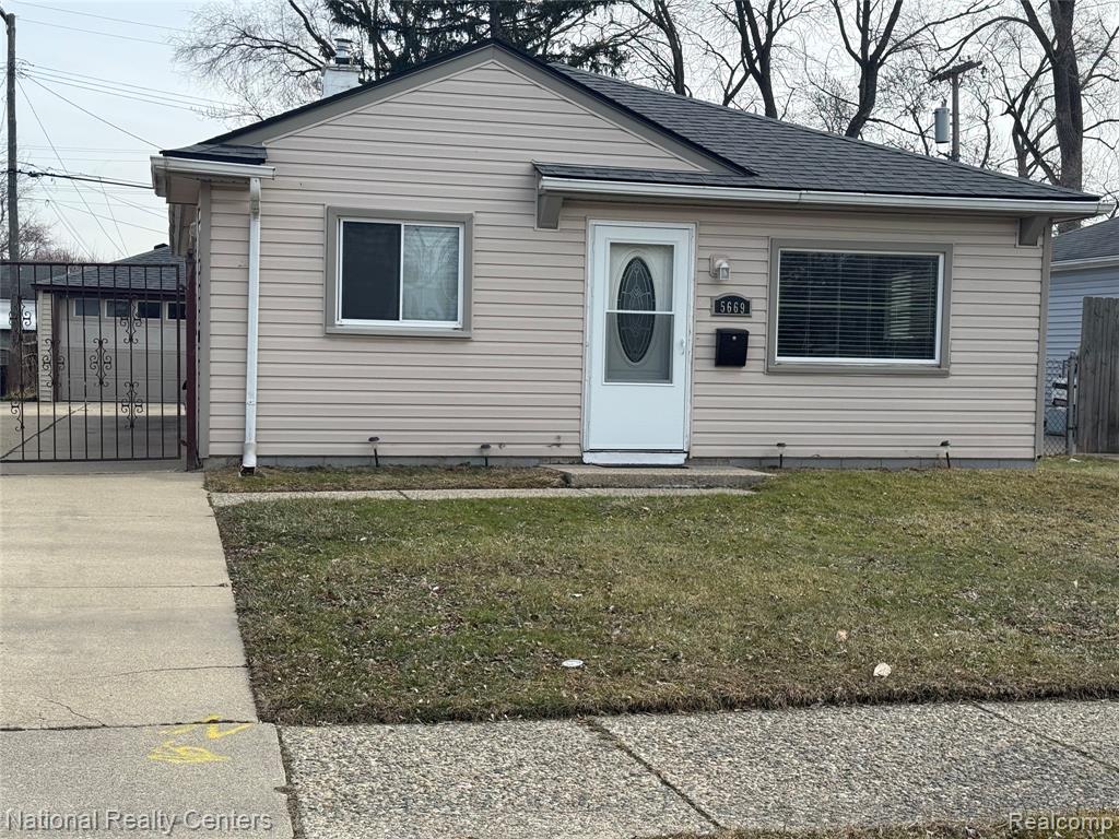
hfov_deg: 39.7
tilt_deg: -2.0
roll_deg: -1.6
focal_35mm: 48
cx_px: 560
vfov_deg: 30.3
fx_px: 1552
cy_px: 420
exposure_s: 1/3226
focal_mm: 6.76
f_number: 1.78
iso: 64
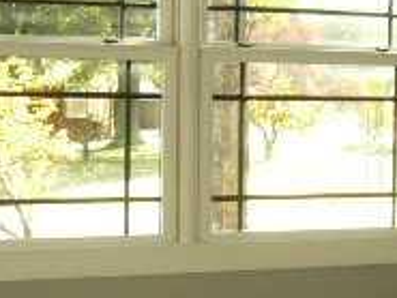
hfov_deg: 16.1
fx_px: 1389
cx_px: 358
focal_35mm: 121
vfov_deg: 12.3
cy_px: 178
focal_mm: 5.8
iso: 100
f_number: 2.8
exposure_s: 1/60
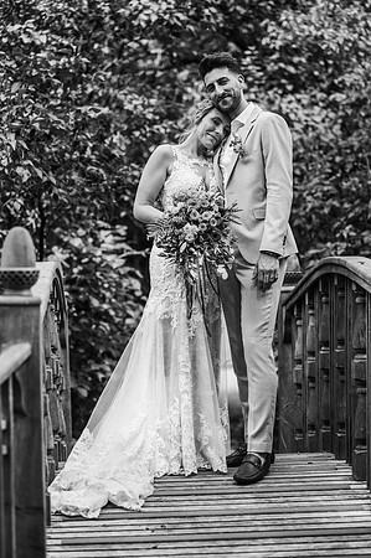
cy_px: 279
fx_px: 1317
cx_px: 186
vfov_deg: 23.9
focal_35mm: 85
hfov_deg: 16.0
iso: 100
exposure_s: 1/2000
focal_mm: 85
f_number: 2.2
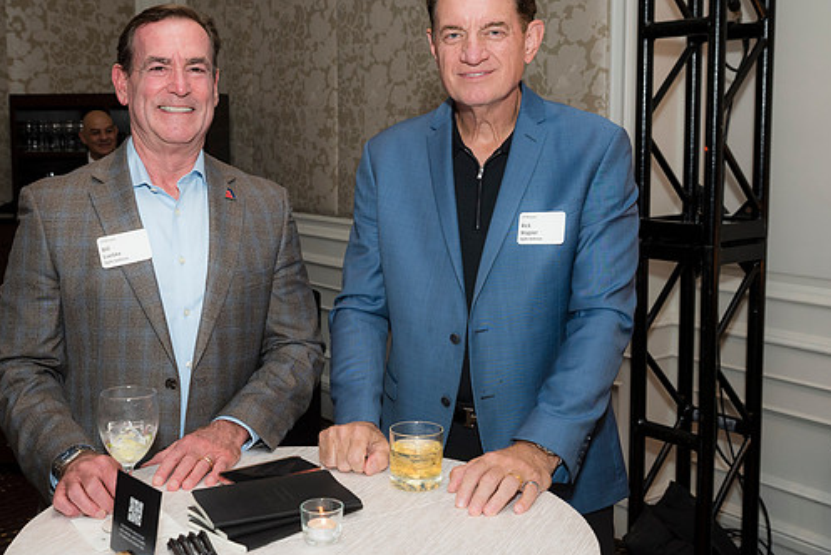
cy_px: 242
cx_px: 363
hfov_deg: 46.3
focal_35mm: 42
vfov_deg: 31.9
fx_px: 970
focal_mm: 36
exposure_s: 1/125
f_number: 5.6
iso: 800
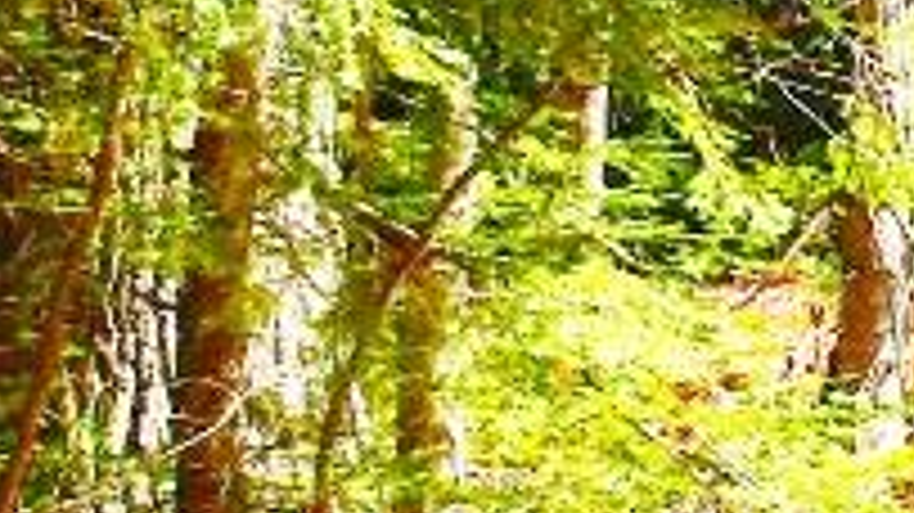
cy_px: -351
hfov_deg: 11.6
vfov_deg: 9.4
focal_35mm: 124
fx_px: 3004
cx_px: 2589
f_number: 7.1
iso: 100
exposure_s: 1/320
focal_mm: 10
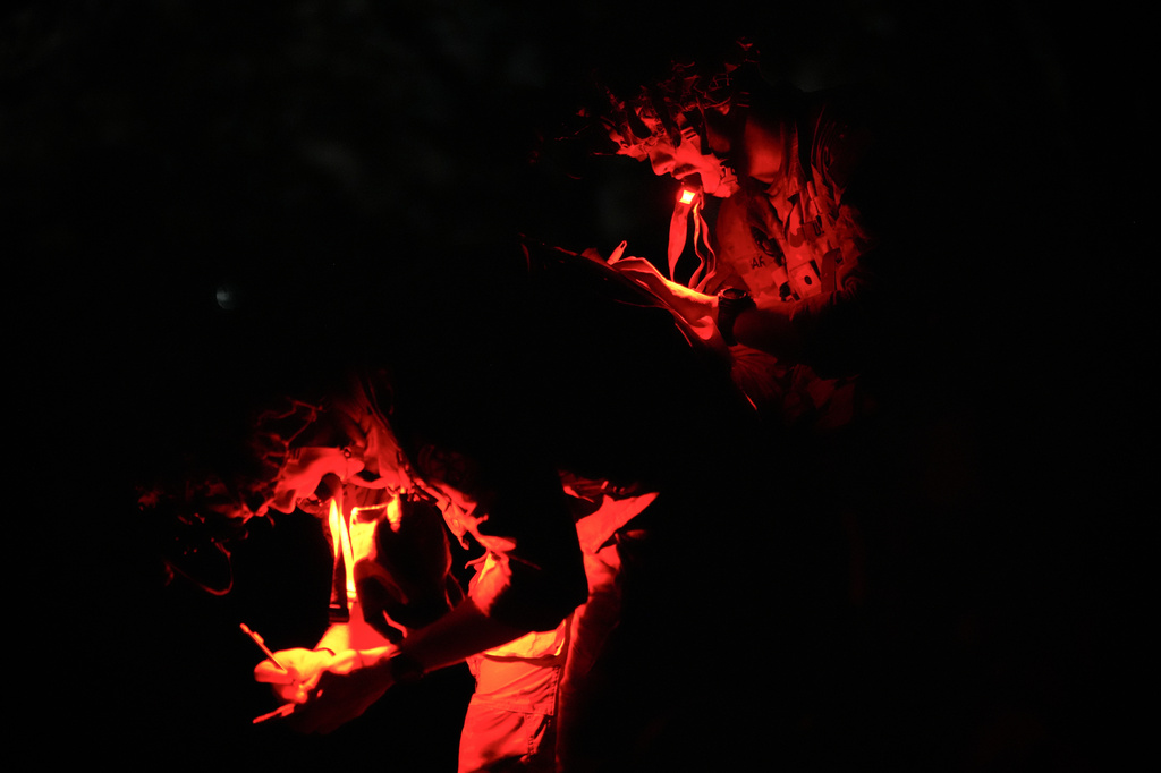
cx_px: 580
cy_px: 386
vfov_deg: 13.7
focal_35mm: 100
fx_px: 3224
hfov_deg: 20.4
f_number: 2
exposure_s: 1/40
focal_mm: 100
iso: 6400
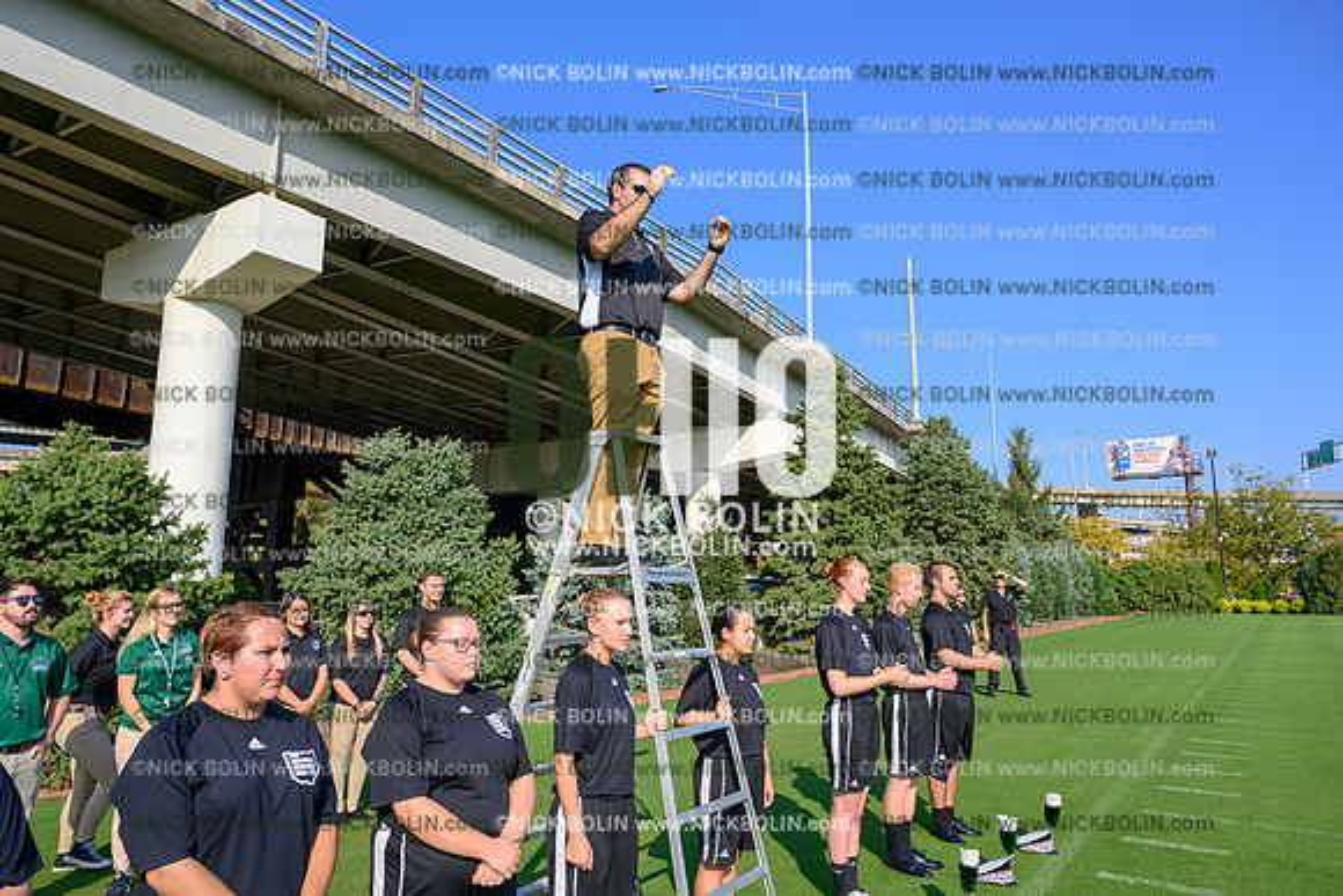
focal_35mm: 24
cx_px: 672
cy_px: 448
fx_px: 896
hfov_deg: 73.7
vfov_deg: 53.2
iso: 80
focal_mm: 24
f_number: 7.1
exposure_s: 1/200
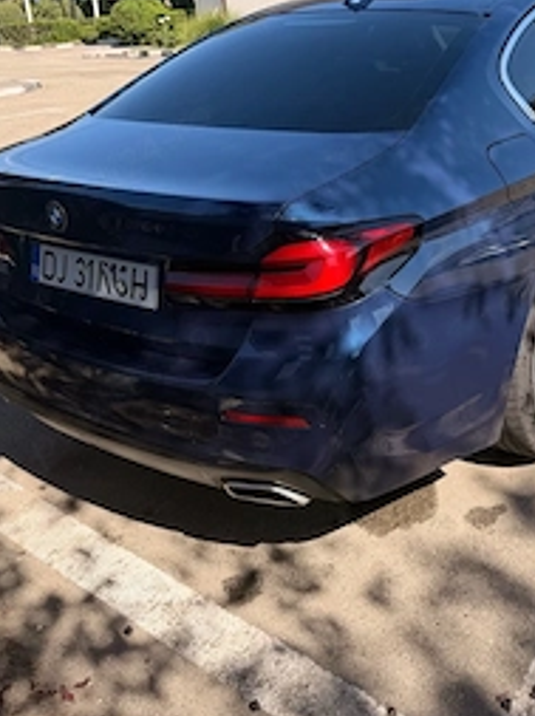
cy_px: 207
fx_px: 785
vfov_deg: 47.7
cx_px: 396
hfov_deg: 36.8
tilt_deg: -15.7
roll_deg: +3.6
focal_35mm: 38
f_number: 1.78
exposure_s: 1/2445
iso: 80
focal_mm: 6.76
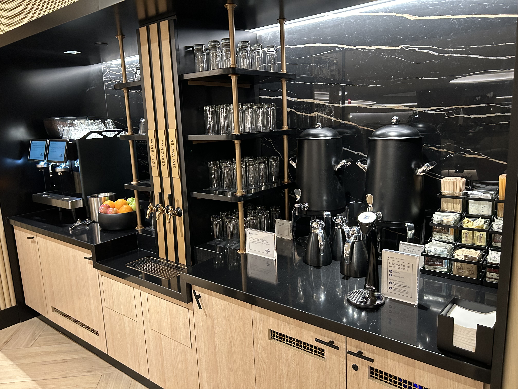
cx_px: 259
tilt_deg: -10.2
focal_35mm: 26
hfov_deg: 67.3
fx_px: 389
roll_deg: +2.9
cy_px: 194
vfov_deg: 53.1
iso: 400
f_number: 1.5
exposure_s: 1/60
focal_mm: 5.7
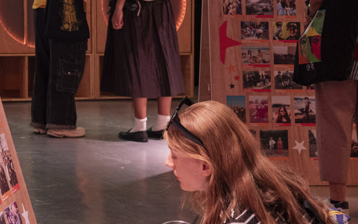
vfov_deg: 9.5
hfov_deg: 15.1
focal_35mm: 138
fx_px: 1346
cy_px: 140
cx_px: 137
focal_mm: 33
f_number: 4
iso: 1600
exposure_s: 1/13
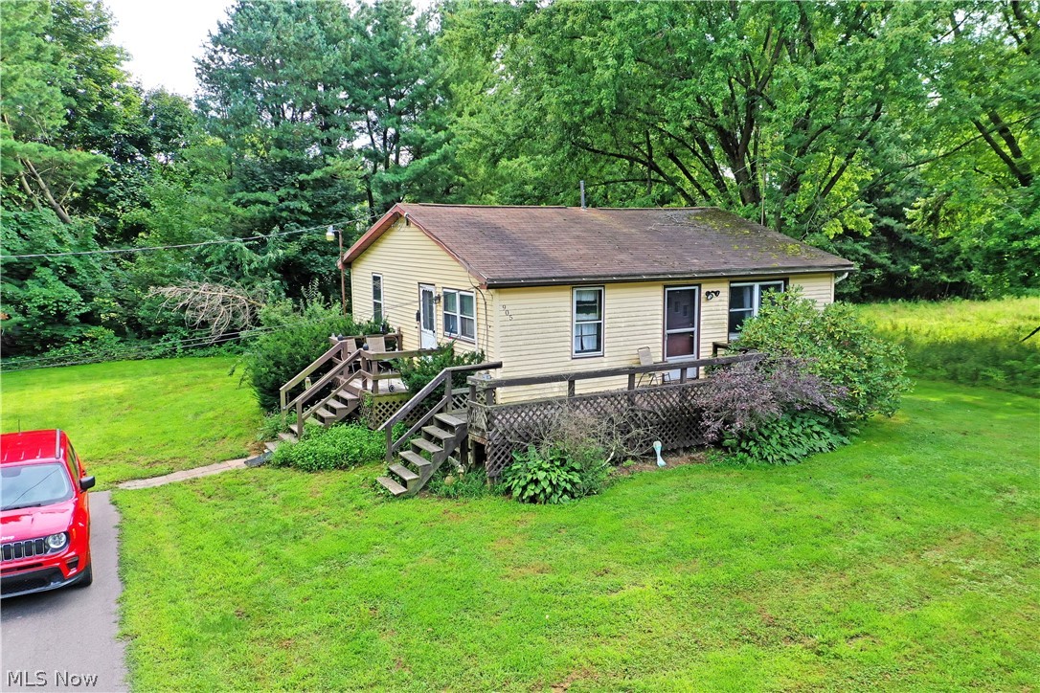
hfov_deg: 65.5
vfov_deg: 46.4
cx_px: 520
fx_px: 809
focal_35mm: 28
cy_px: 346
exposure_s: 1/120
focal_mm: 10.26
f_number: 4.5
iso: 100
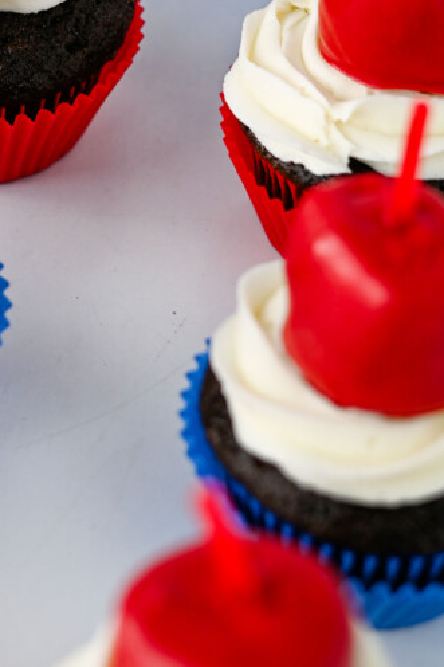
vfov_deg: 18.1
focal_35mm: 110
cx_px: -24
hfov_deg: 12.3
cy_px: -24
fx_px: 2036
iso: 160
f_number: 4
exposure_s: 1/100
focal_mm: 50
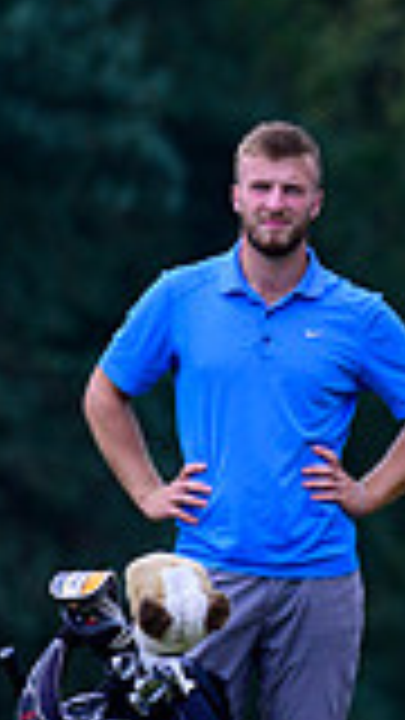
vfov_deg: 1.4
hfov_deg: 0.8
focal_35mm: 1516
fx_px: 28943
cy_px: 511
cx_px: 1138
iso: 800
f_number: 6.3
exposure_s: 1/1250
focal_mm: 400
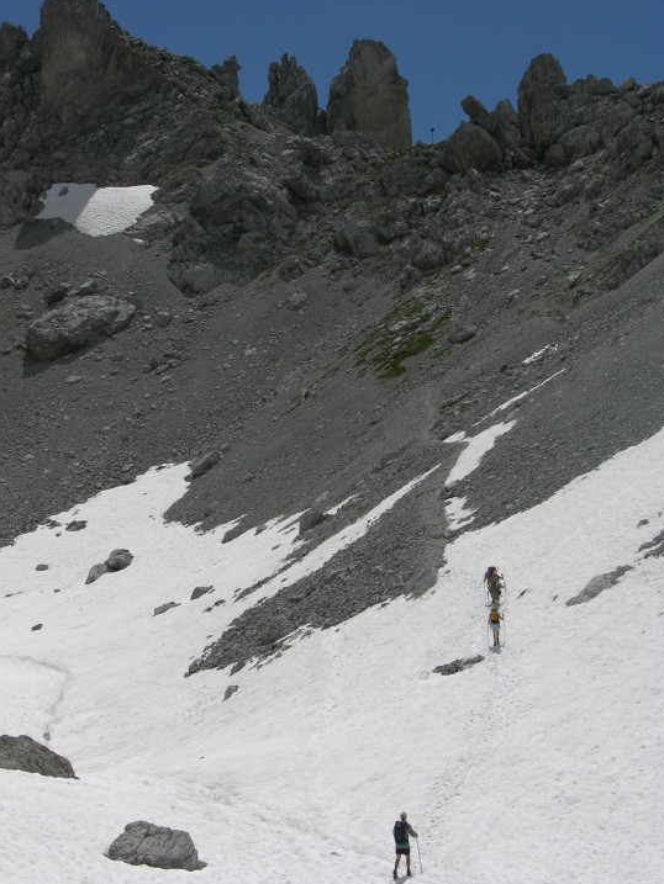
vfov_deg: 26.0
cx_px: 315
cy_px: 459
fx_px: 1918
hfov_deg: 19.6
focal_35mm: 75
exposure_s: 1/506
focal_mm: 17.8
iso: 50
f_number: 7.4
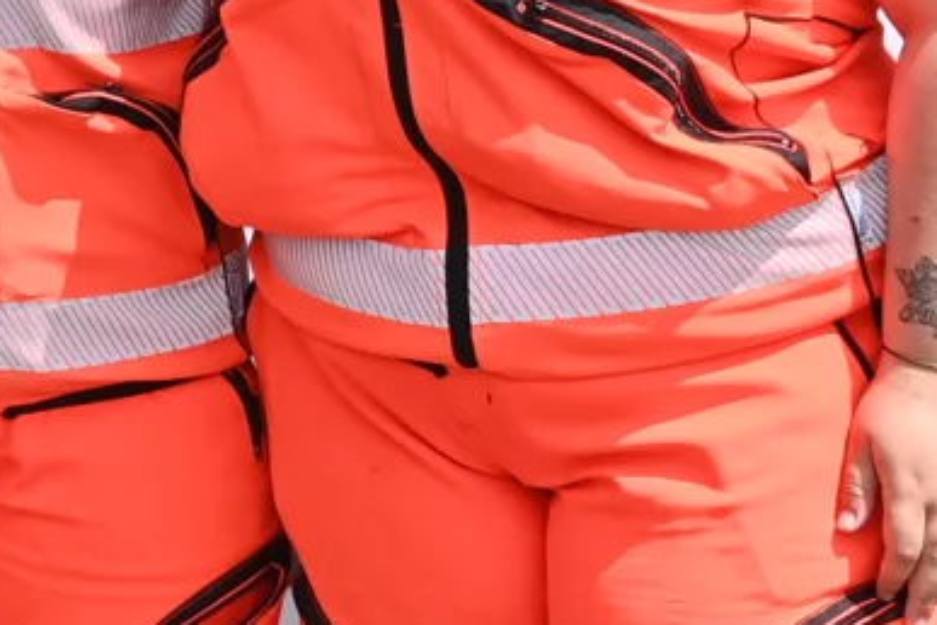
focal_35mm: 225
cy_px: -125
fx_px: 5856
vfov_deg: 6.1
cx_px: -419
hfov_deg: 8.9
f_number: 13
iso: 200
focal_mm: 34
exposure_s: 1/200
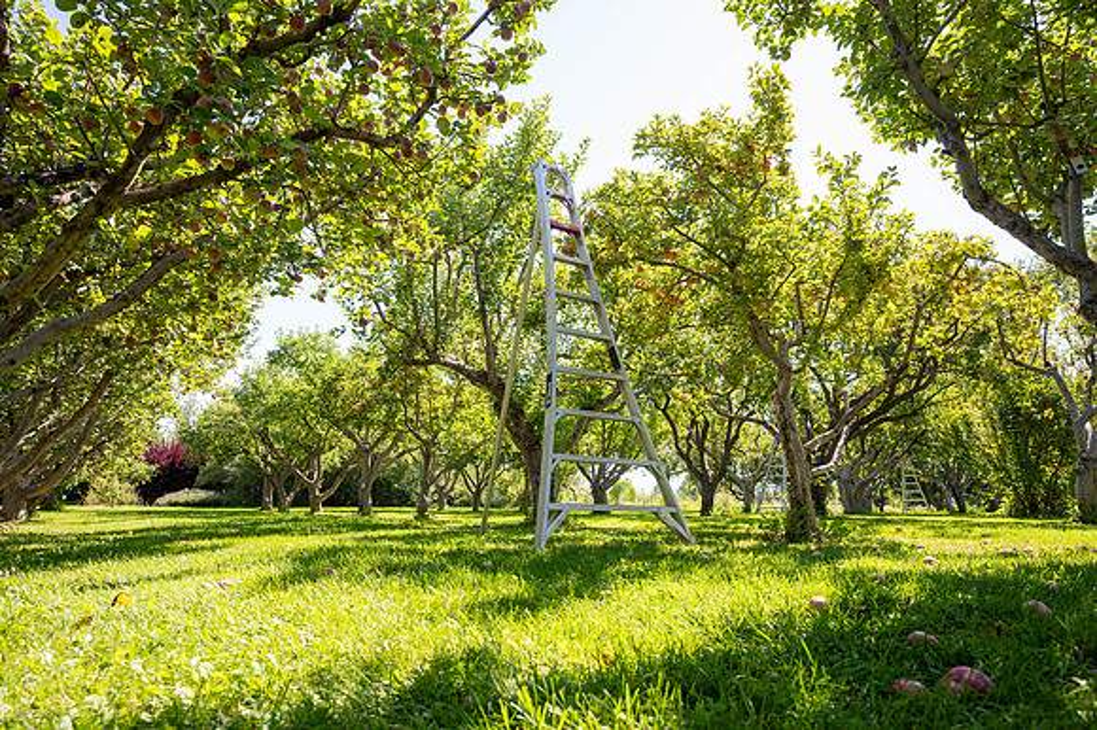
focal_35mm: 22
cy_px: 365
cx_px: 548
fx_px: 655
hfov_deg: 79.9
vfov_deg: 58.3
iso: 100
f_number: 6.3
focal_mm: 21.5
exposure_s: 1/125
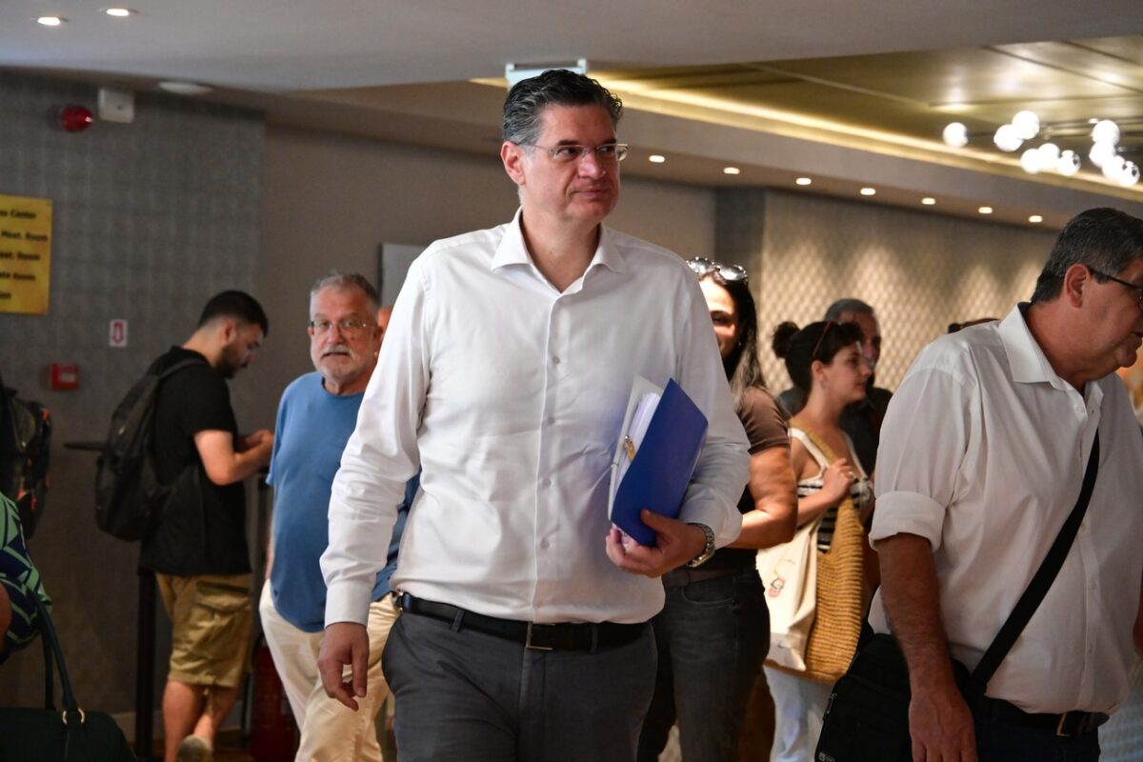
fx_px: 2381
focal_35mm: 75
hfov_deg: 27.0
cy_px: 381
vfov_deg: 18.2
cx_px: 572
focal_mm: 75
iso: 8000
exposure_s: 1/200
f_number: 4.5
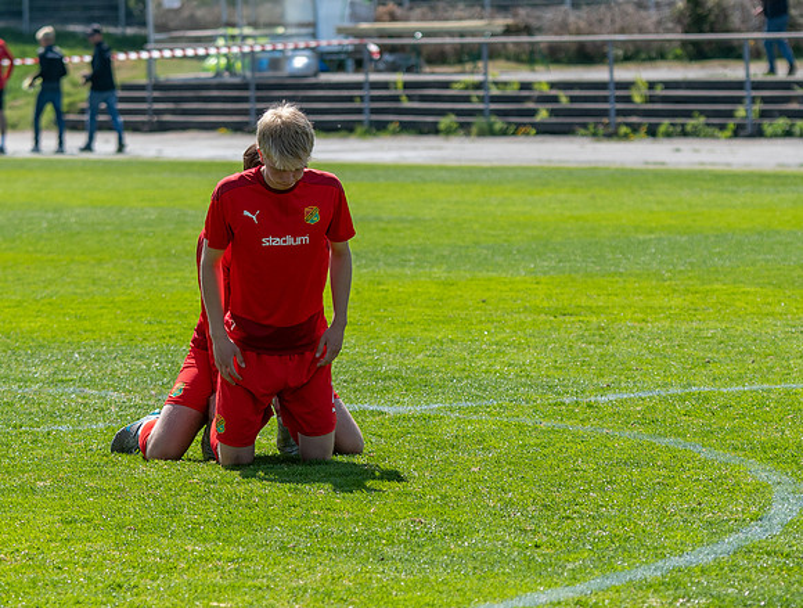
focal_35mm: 264
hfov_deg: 7.5
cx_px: 302
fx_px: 6133
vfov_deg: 5.7
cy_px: 344
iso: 200
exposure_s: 1/1600
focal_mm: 112
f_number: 4
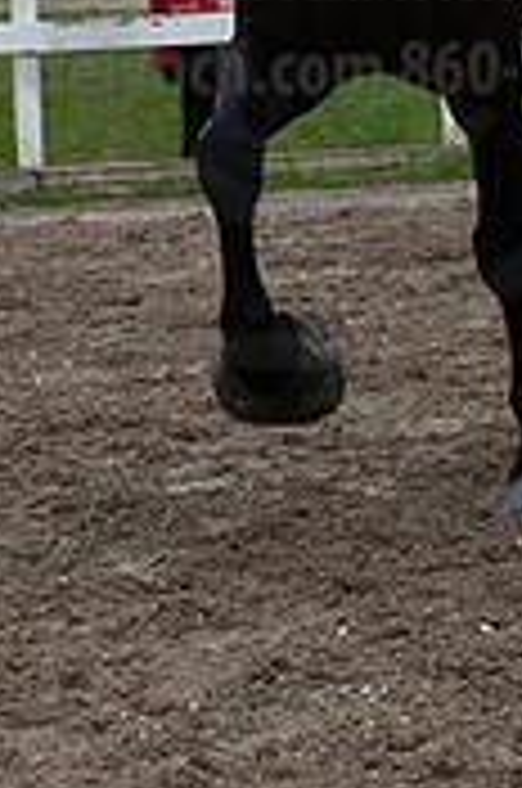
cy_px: -32
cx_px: 277
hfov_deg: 4.4
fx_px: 6725
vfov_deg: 6.7
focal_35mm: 308
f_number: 5.6
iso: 640
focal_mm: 120
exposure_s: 1/1250
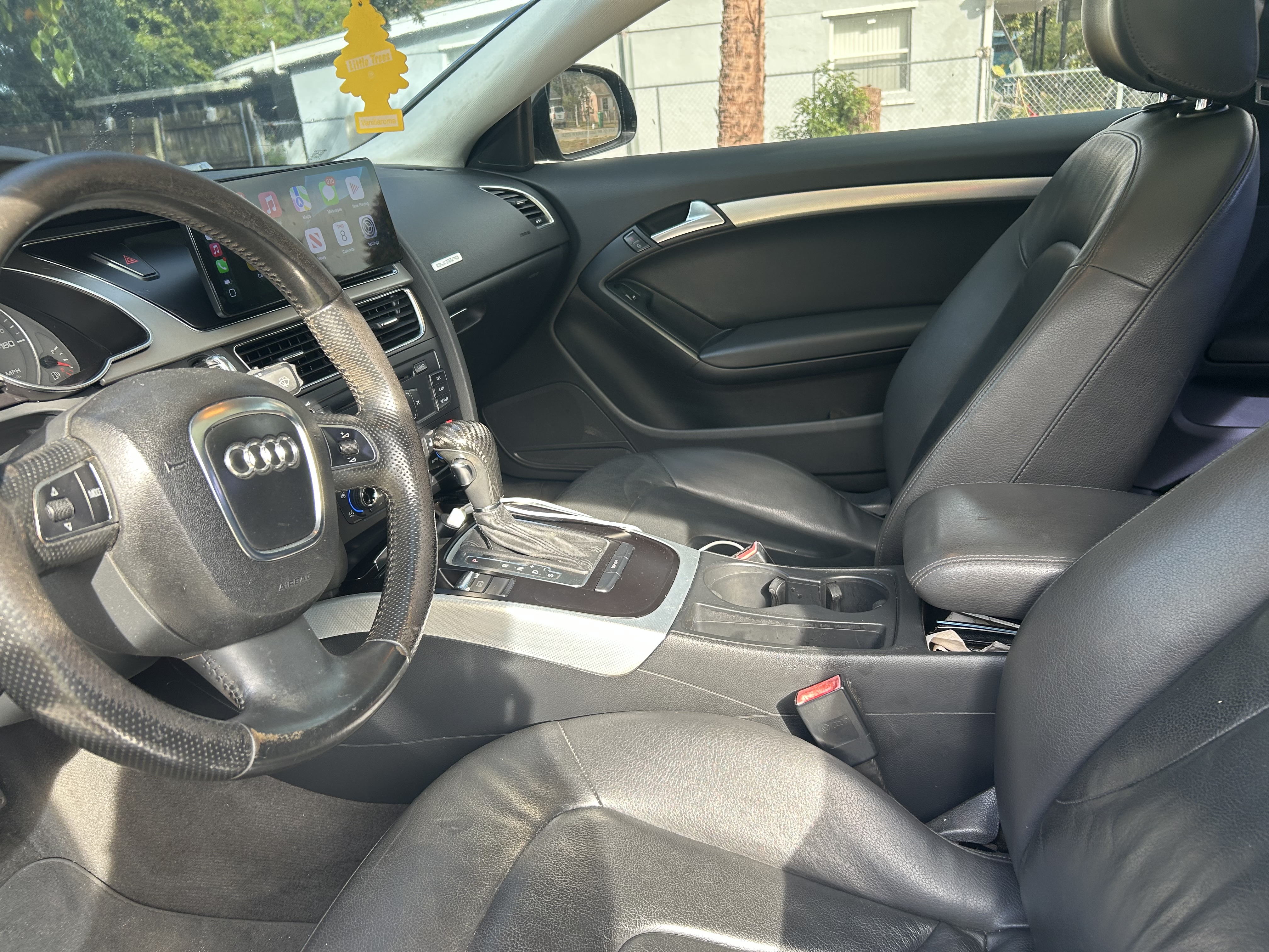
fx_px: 953
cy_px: 476
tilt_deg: -19.4
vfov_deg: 53.1
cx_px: 634
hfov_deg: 67.3
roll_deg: +4.4
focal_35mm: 26
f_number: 1.5
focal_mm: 5.7
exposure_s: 1/121
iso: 64
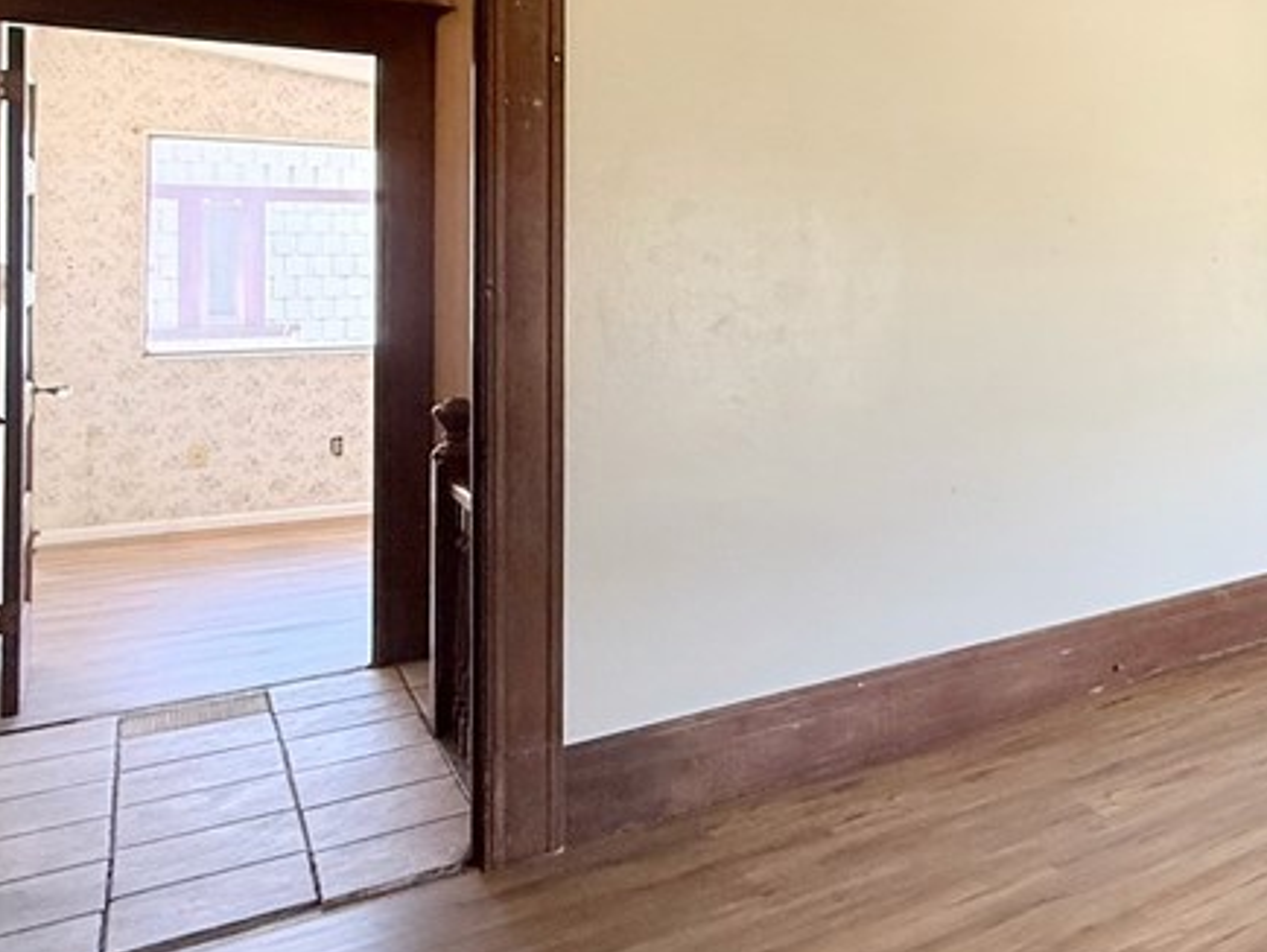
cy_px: 245
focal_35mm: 33
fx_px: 1209
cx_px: 1442
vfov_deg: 41.8
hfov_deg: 41.8
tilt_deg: +1.0
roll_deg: -0.1
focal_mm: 2.22
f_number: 2.2
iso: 200
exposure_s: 1/99
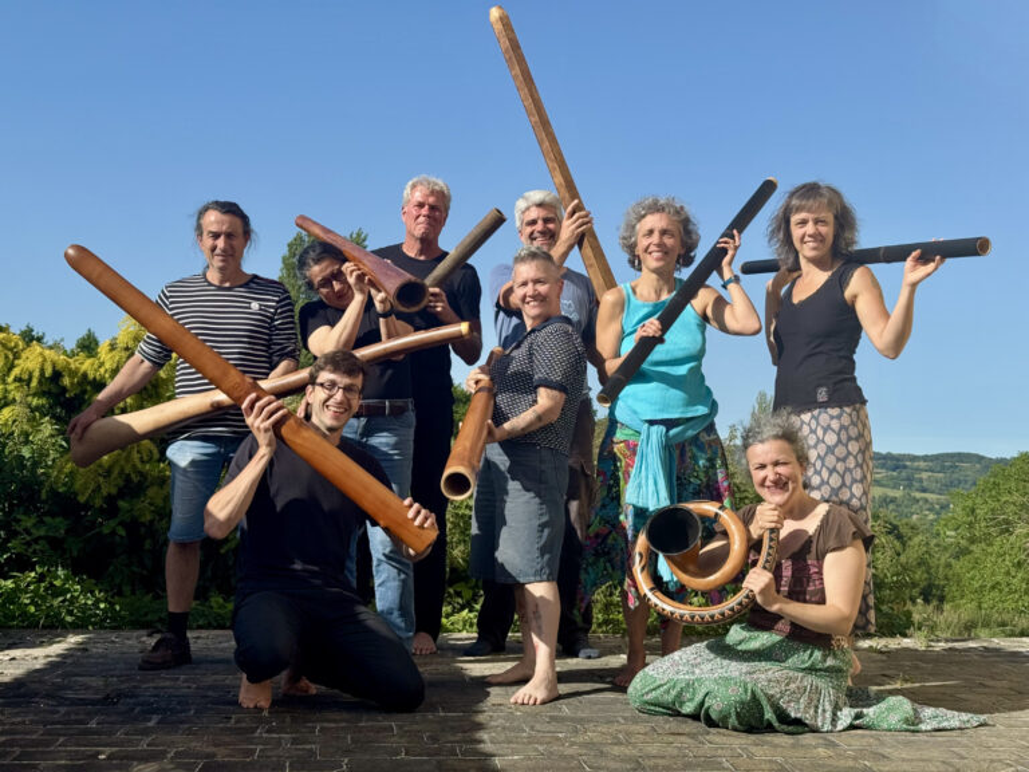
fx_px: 1427
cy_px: 386
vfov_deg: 30.3
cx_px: 514
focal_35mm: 48
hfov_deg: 39.7
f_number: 1.8
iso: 64
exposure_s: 1/4608
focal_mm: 6.8
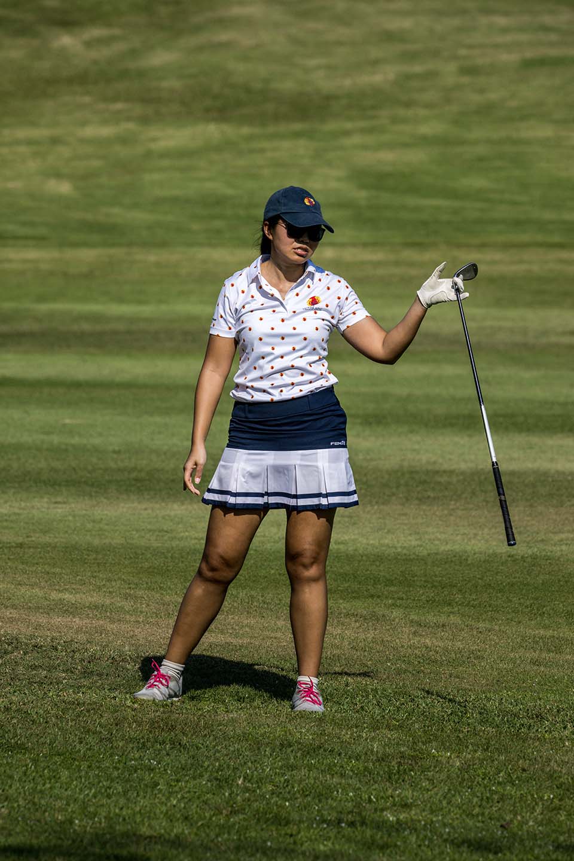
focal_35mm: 400
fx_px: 9566
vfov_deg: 5.2
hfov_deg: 3.4
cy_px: 430
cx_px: 287
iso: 500
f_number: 8
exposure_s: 1/2000
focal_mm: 400
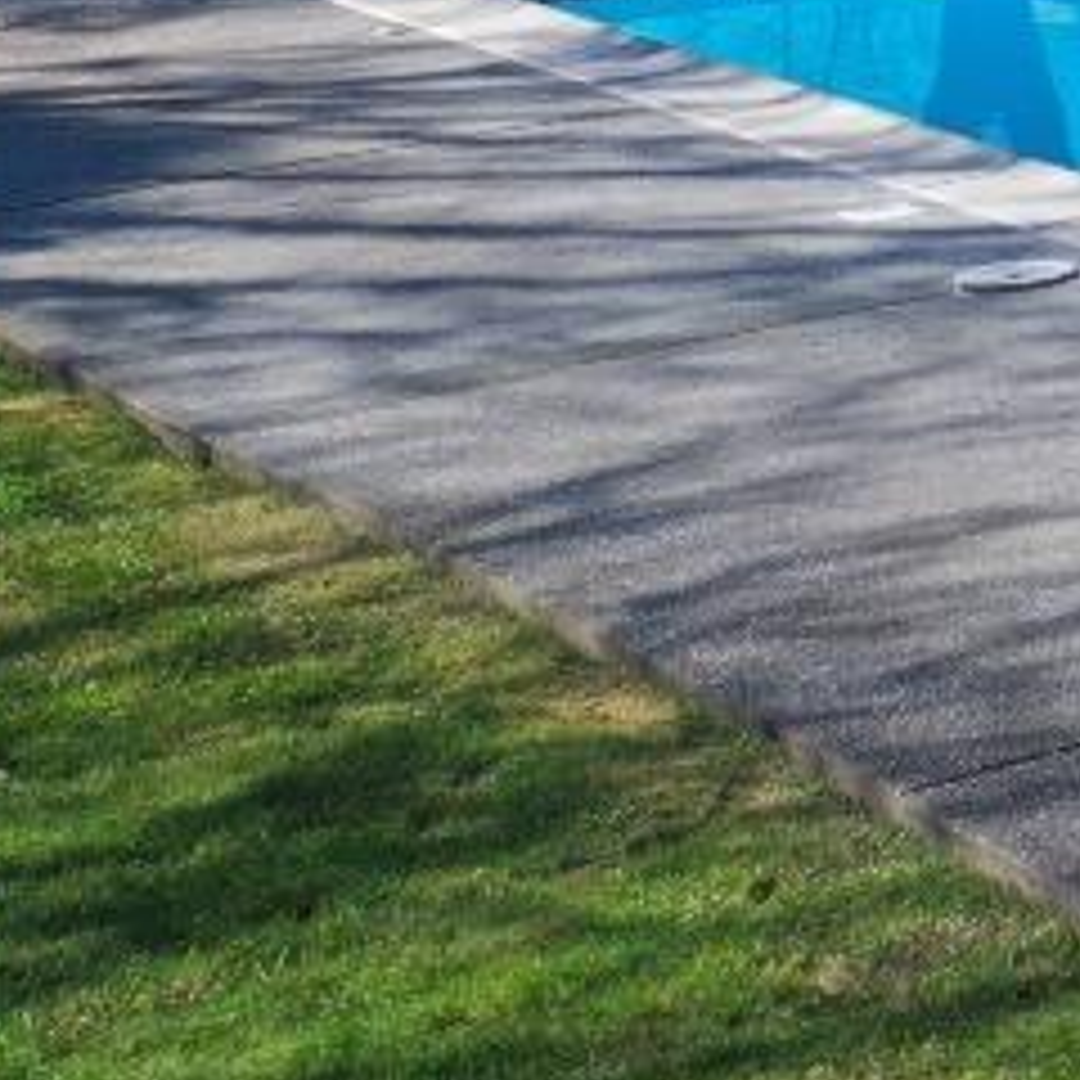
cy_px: -986
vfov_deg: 10.8
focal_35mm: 149
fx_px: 5259
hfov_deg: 9.3
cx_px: 3240
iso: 100
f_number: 5.6
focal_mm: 10.26
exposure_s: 1/640
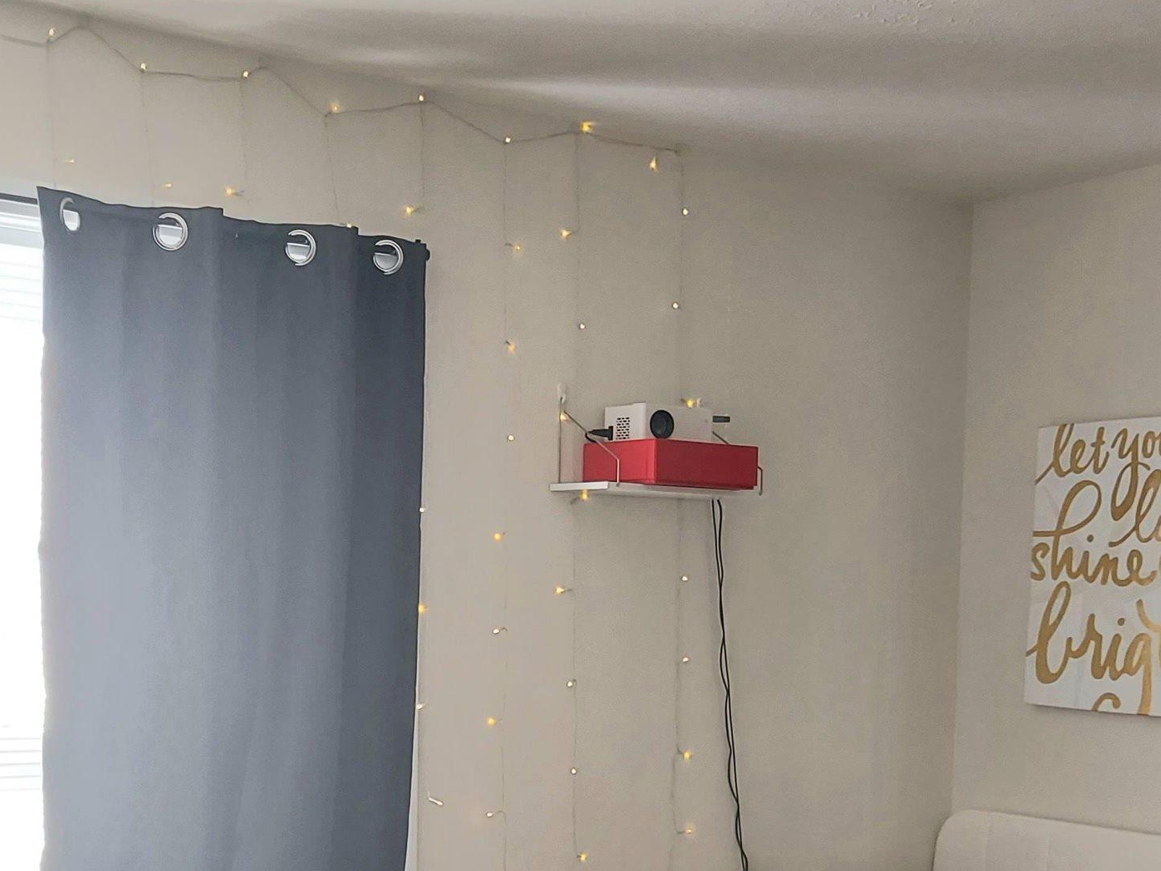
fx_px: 1778
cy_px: 780
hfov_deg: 36.1
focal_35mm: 53
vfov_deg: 26.6
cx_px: 680
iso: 200
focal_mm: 4.6
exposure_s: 1/60.2
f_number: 2
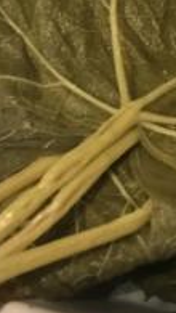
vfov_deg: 19.4
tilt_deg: -56.5
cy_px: 34
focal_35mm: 108
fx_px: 894
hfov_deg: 11.1
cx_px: 194
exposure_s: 1/8
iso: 80
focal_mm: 3.99
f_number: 1.8
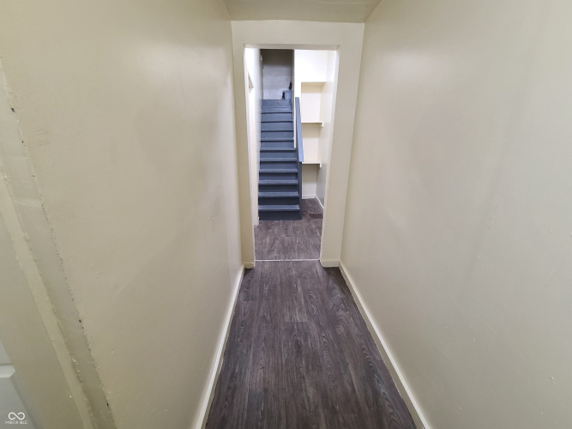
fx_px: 215
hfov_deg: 106.2
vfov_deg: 89.9
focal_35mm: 13
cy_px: 214
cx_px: 286
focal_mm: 2.2
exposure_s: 1/30
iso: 320
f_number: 2.2
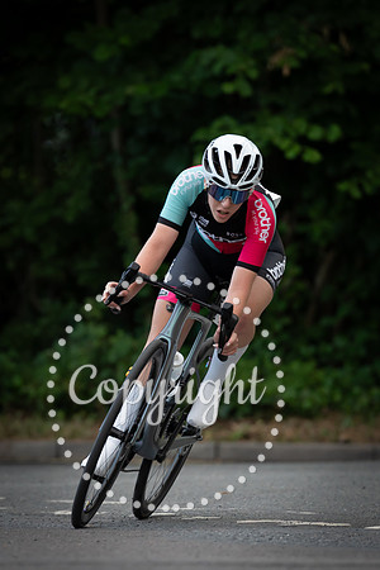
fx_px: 5600
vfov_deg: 5.8
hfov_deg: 3.9
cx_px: 126
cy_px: 331
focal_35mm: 354
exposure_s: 1/800
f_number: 3.2
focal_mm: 200
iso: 1000
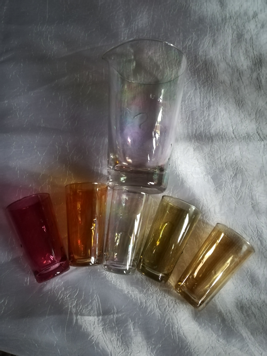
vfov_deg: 67.3
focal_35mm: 26
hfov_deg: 53.1
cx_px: 134
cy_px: 178
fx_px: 267
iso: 1000
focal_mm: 3.83
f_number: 2.2
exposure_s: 1/14.3
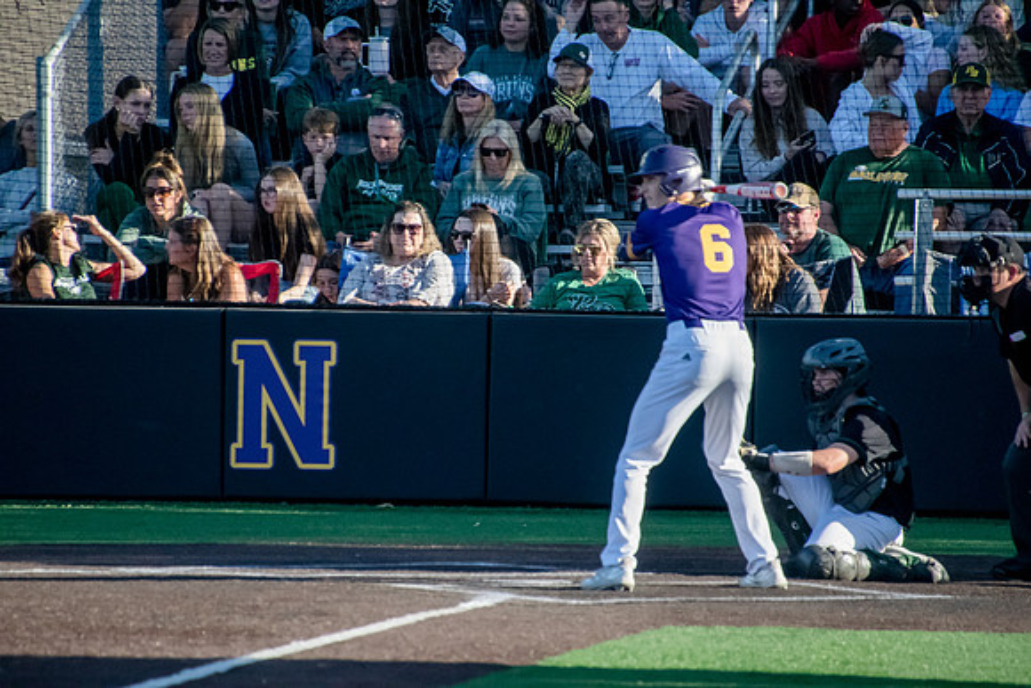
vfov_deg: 2.8
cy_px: 344
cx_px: 516
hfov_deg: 4.2
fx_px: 14179
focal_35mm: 495
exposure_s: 1/3200
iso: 2500
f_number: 6.3
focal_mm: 330
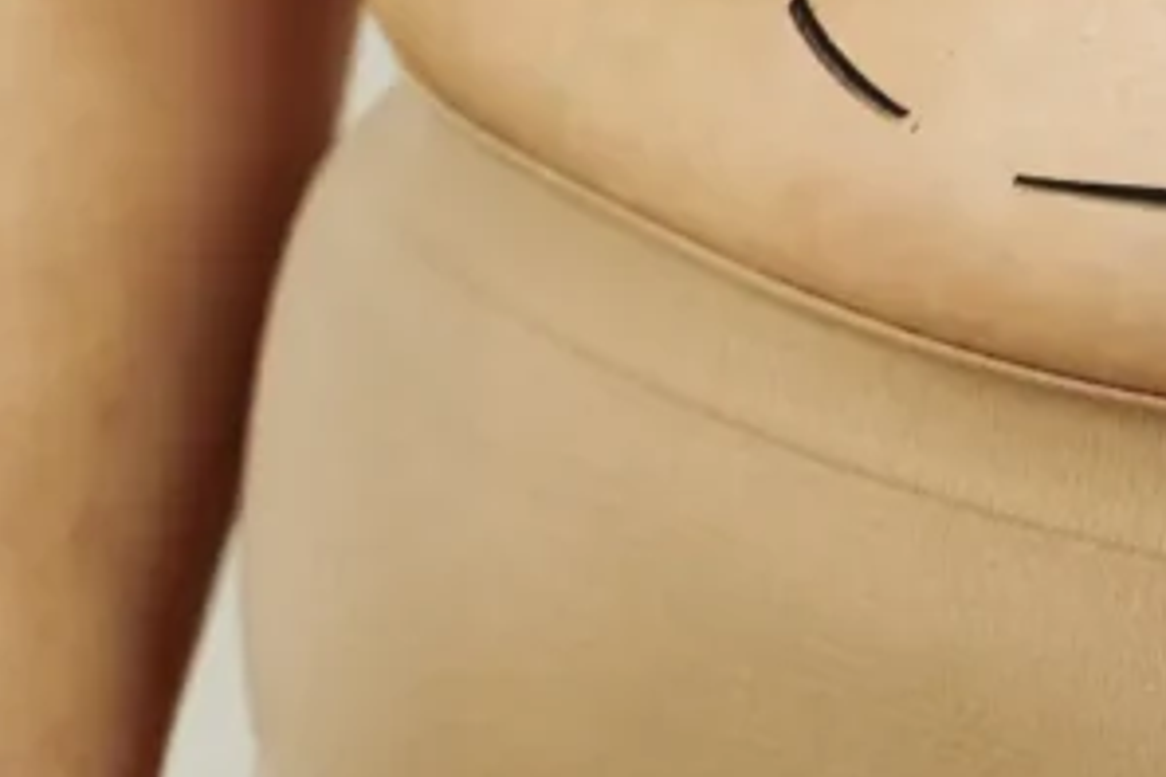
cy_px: 218
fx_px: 7028
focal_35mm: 217
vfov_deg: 6.3
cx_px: 1582
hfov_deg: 9.3
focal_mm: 63
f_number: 5.6
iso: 250
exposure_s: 1/160
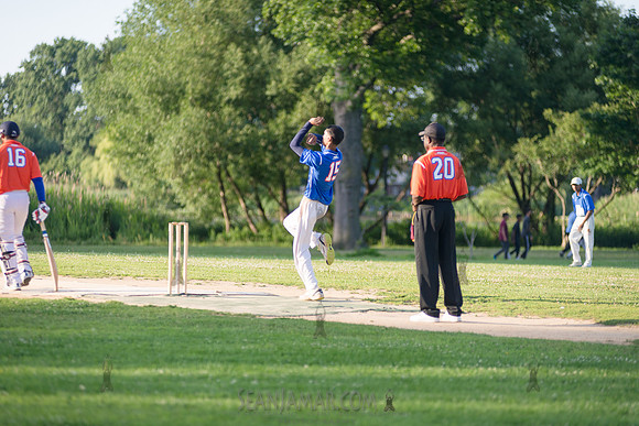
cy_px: 213
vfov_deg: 7.4
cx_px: 320
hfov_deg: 11.1
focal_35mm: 185
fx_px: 3284
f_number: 2.8
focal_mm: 185
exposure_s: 1/2000
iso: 400
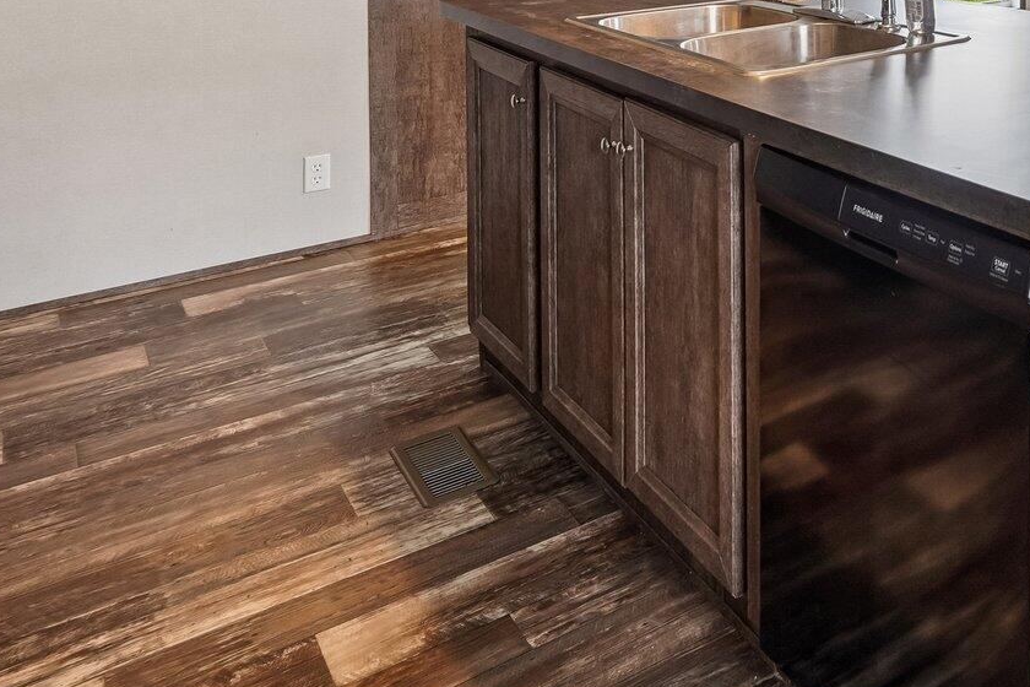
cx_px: 1047
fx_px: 1151
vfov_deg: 28.9
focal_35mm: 40
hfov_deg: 41.5
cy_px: -132
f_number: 8
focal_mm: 16.5
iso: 250
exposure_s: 1/30
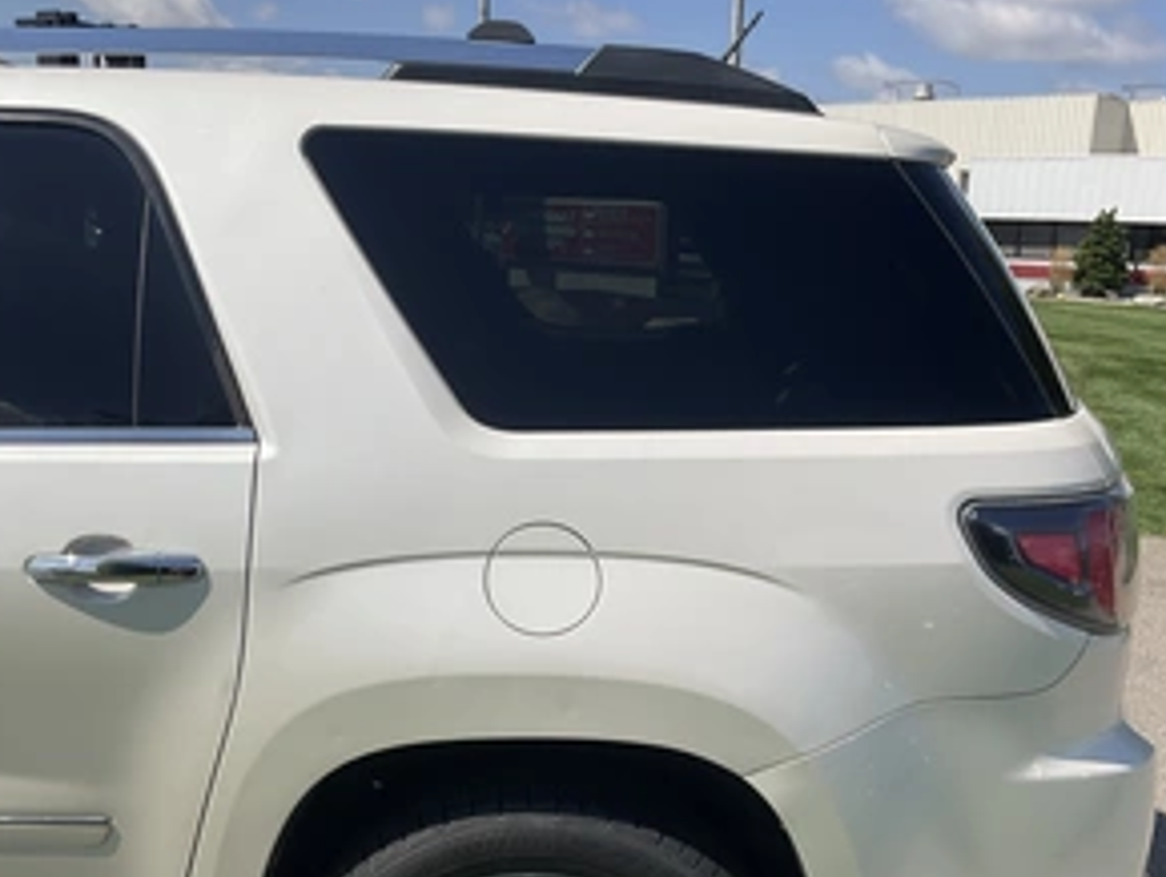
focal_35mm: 40
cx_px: 551
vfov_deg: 35.7
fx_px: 1348
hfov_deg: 46.7
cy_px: 583
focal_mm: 3
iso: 25
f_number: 1.8
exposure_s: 1/3534
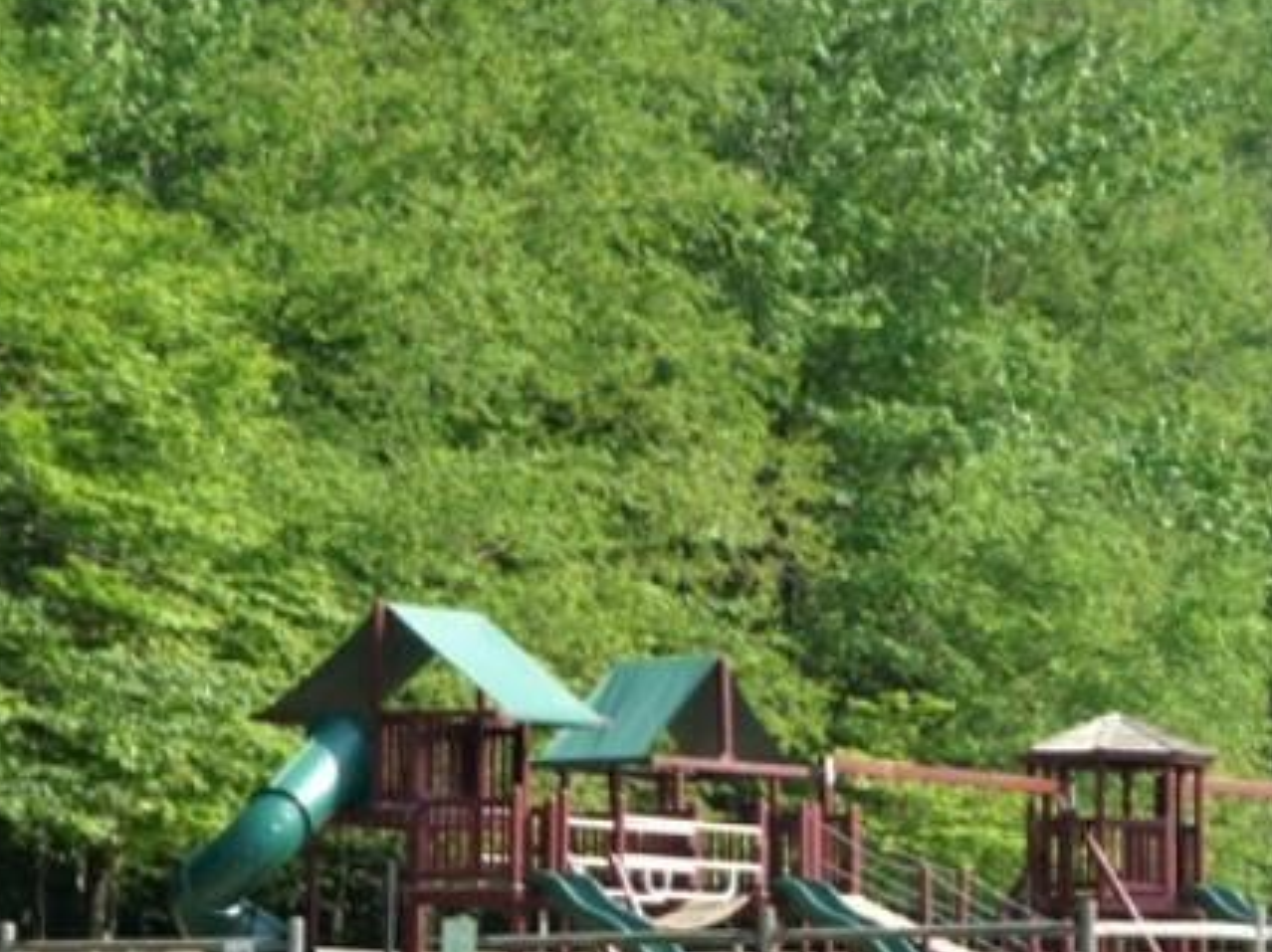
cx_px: 908
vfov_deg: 7.9
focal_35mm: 188
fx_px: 6904
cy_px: 761
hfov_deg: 10.5
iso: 100
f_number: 5.1
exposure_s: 1/200
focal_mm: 16.5
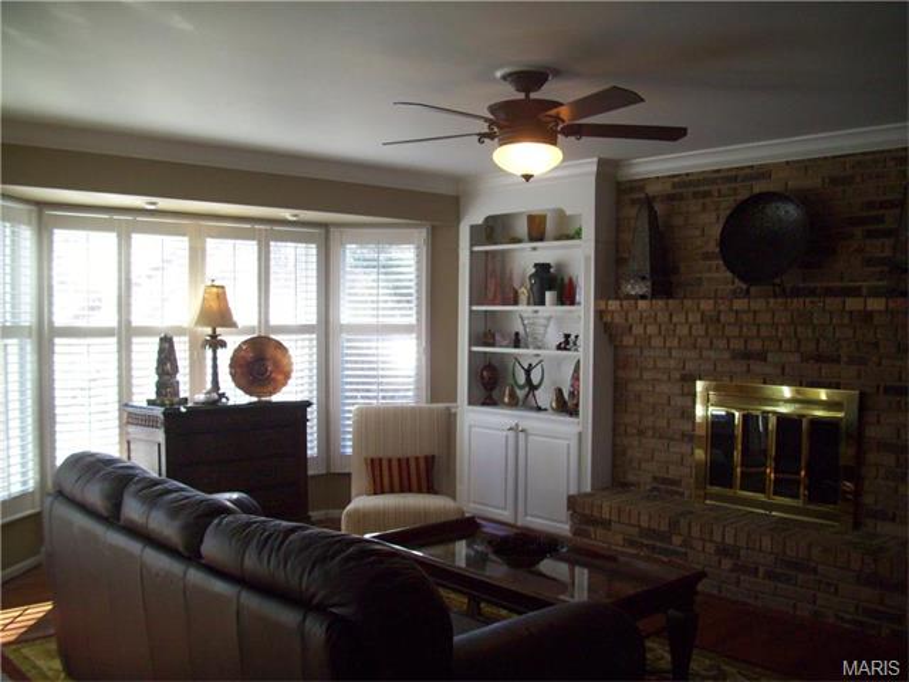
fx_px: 840
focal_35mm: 32
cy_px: 341
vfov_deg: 44.2
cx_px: 454
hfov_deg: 56.8
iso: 200
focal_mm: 5.7
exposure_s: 1/60
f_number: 2.9
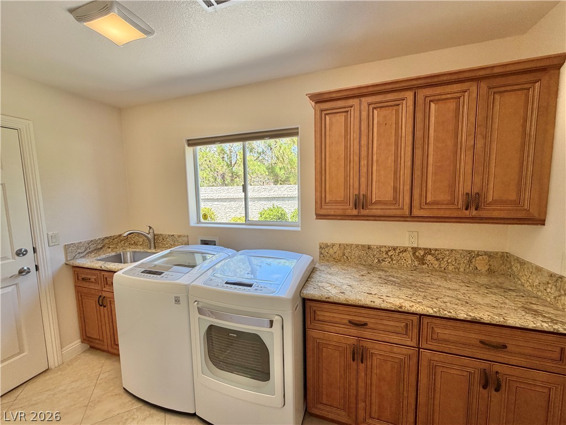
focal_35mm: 14
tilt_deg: -5.8
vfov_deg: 85.7
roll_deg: +1.3
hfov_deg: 102.1
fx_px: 229
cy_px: 212
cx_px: 283
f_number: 2.2
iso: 125
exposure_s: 1/121
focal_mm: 2.22
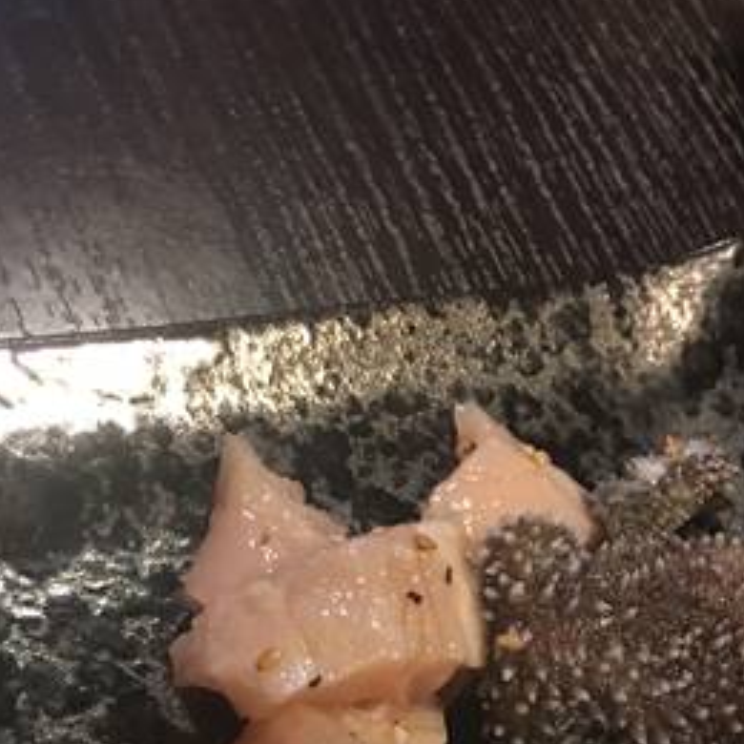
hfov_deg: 27.2
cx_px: 441
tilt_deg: -58.5
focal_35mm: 63
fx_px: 1532
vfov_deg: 25.1
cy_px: 847
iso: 100
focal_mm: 4.15
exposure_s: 1/8
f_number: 2.2
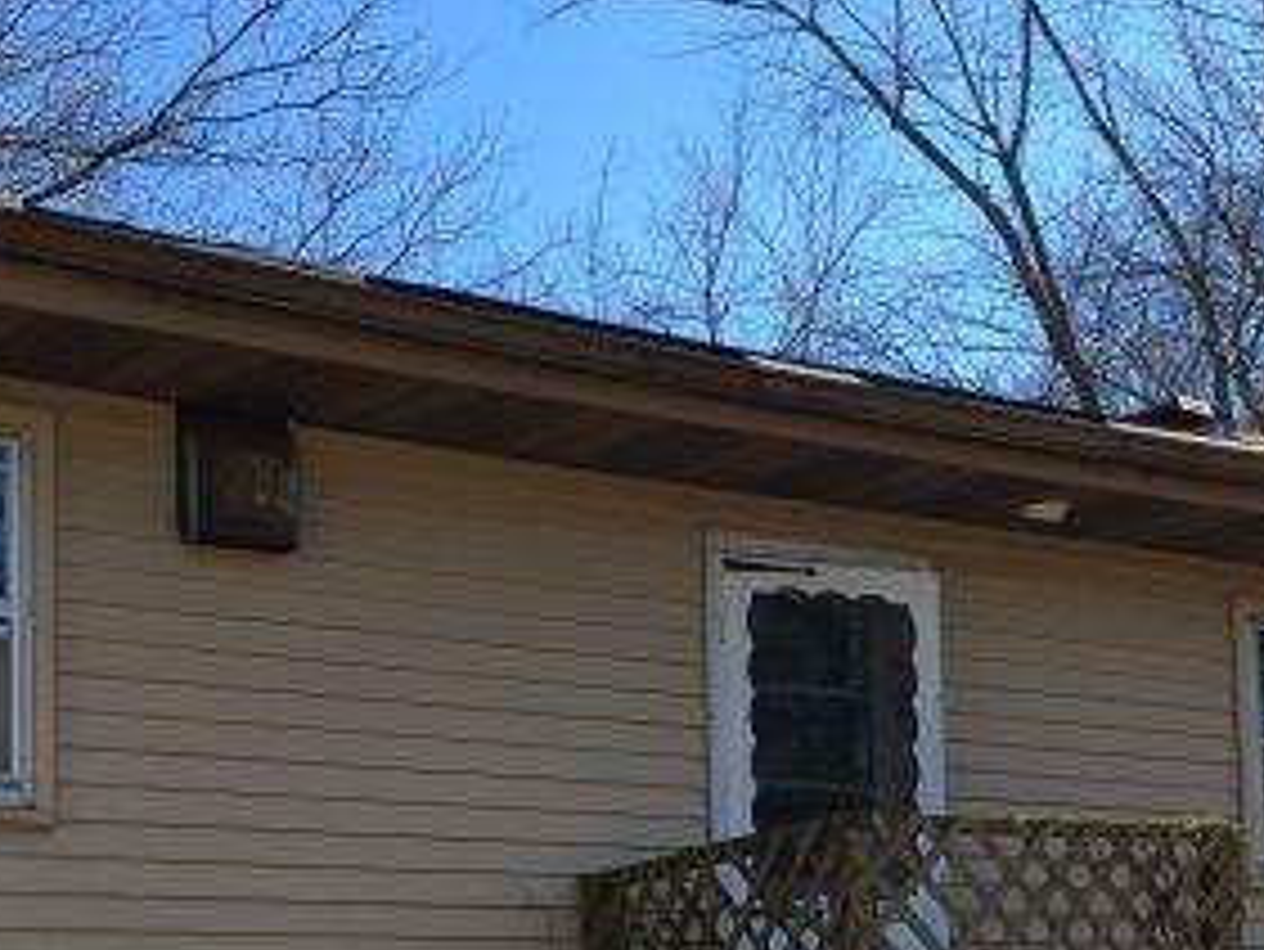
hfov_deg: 29.3
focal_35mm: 66
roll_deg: +0.7
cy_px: 927
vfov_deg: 21.6
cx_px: 720
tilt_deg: +5.5
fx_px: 2411
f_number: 2.2
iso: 25
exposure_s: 1/587
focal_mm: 4.15
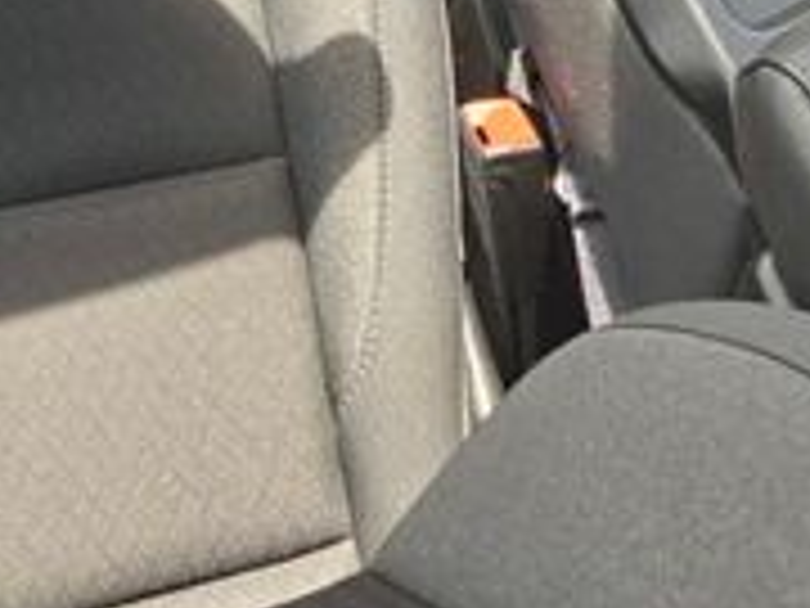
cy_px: -459
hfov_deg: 23.7
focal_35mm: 82
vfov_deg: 15.6
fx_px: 1919
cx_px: 284
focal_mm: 5.4
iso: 32
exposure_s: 1/180
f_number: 1.8
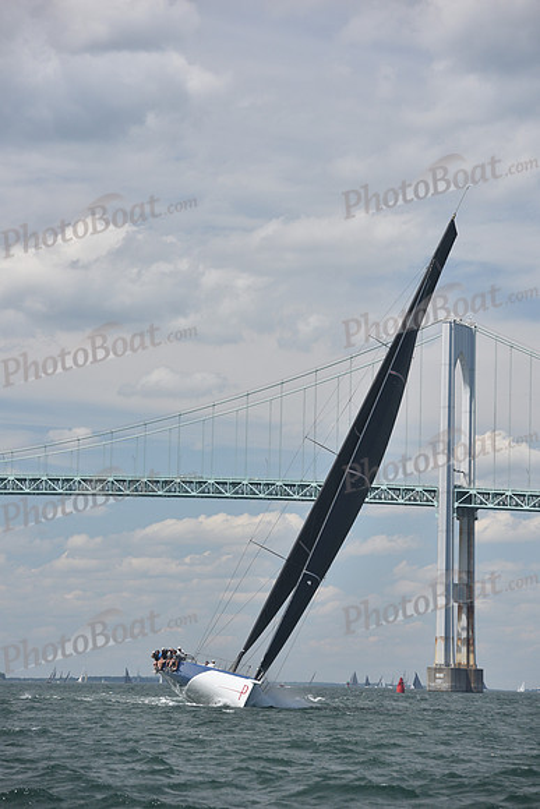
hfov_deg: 8.6
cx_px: 270
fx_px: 3598
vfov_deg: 12.8
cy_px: 404
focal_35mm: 160
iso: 320
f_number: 7.1
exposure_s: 1/800
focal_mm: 160
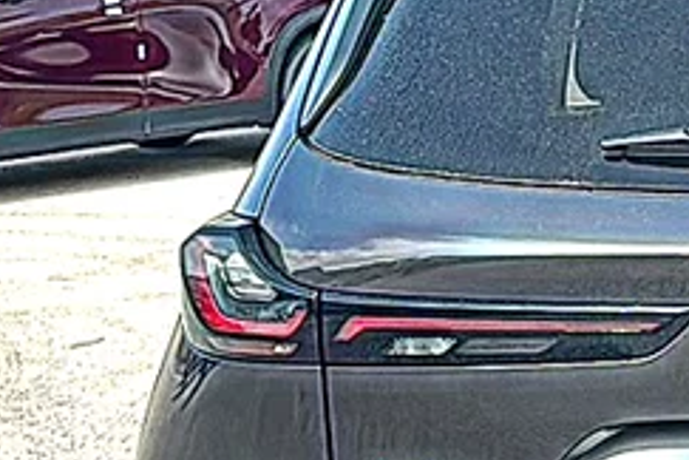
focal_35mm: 132
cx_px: 973
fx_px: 2526
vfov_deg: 10.3
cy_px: 464
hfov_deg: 14.7
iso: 80
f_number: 1.78
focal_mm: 6.86
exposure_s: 1/2674
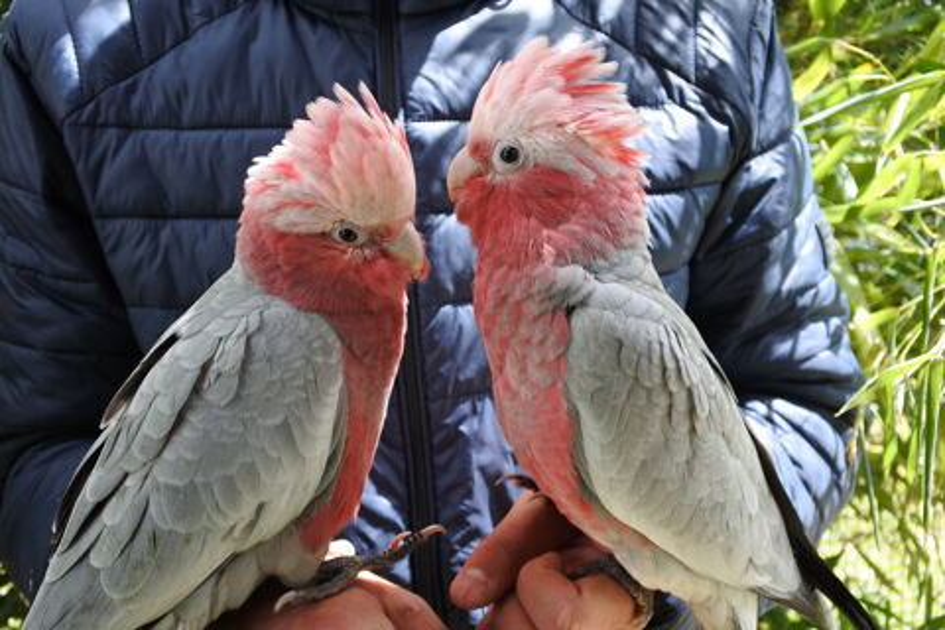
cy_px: 315
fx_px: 1102
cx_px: 472
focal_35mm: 42
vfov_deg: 31.9
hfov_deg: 46.4
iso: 200
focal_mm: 15.7
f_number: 4.2
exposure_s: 1/125
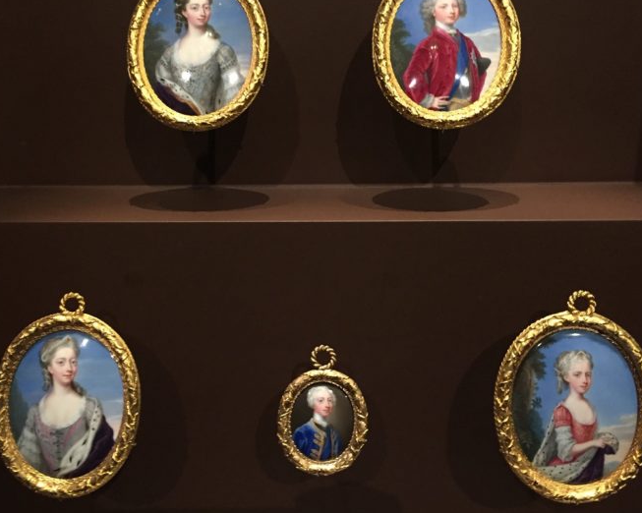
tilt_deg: -17.6
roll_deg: +0.4
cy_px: 264
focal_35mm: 36
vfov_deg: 41.1
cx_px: 301
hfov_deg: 50.3
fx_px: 684
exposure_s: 1/17
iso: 500
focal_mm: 4.15
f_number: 2.2
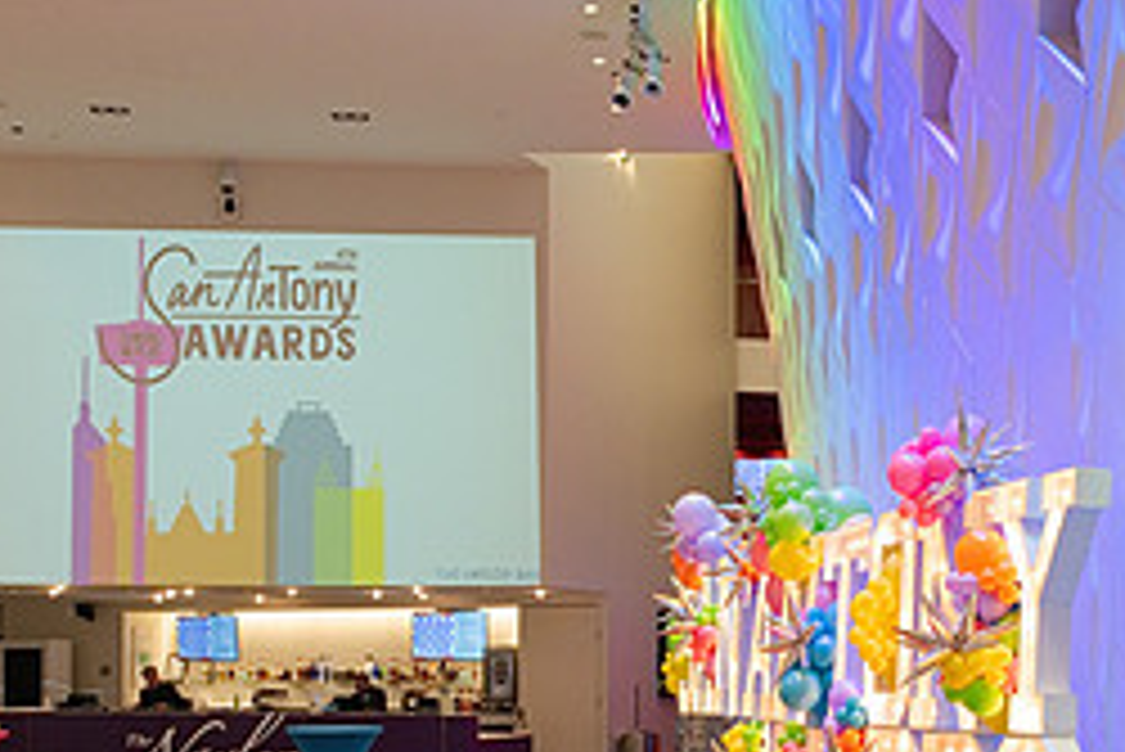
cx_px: 720
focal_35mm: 58
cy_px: 651
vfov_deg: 22.9
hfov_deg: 34.2
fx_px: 1813
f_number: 4
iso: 640
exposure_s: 1/100
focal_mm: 25
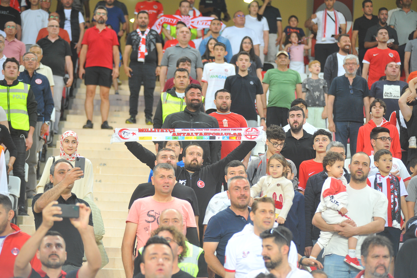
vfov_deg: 11.0
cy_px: 139
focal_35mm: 125
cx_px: 208
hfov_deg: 16.4
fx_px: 1447
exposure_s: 1/400
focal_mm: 125
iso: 2000
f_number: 6.3
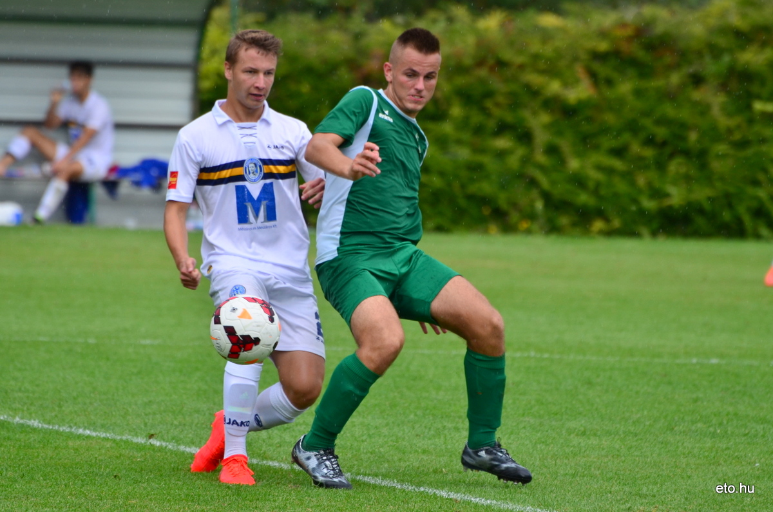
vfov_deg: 3.0
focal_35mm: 450
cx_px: 386
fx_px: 9643
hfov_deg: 4.6
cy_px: 256
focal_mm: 300
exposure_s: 1/1000
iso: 400
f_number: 6.3
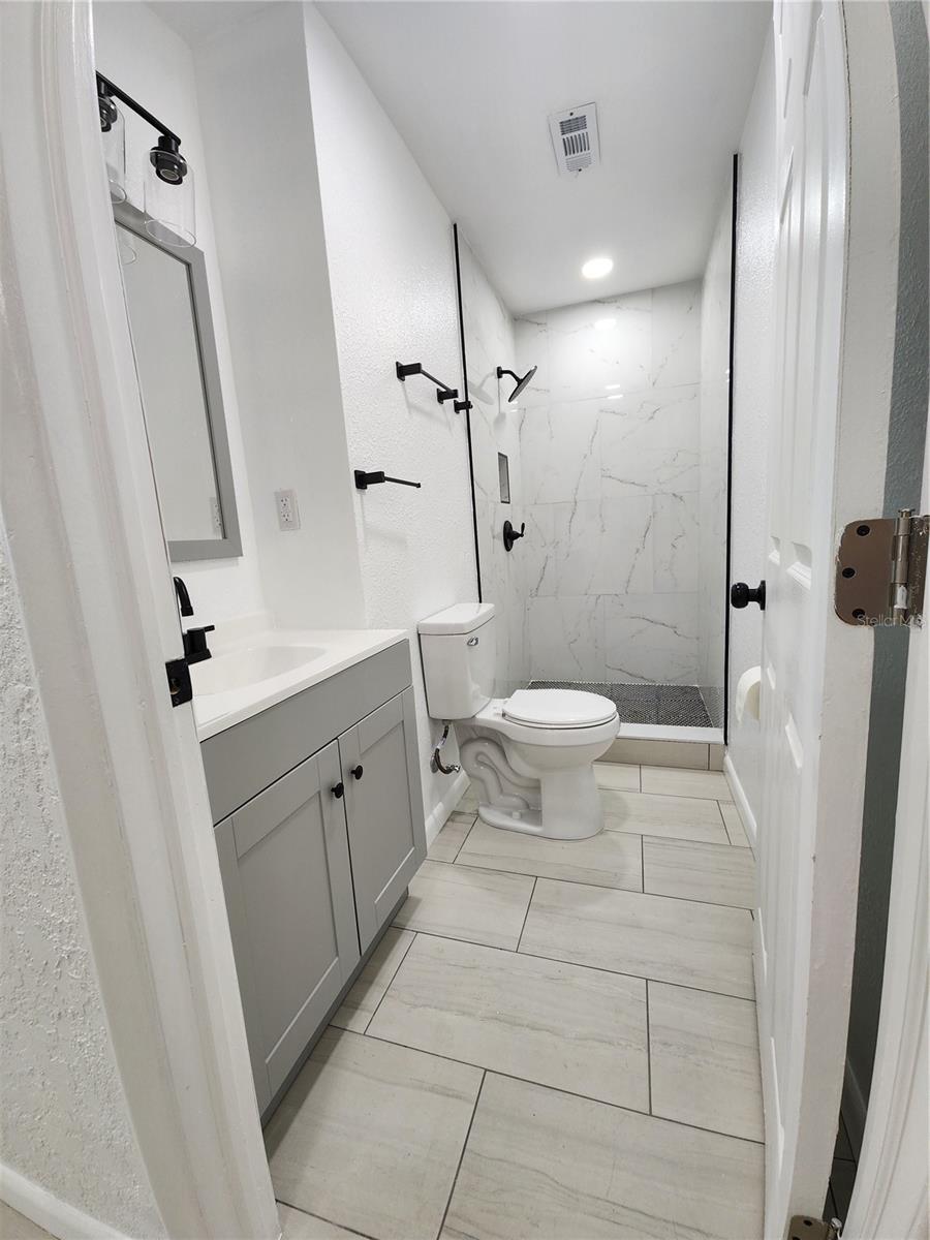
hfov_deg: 89.9
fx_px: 466
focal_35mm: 13
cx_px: 465
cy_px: 620
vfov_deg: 106.2
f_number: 2.2
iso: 100
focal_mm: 2.2
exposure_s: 1/60
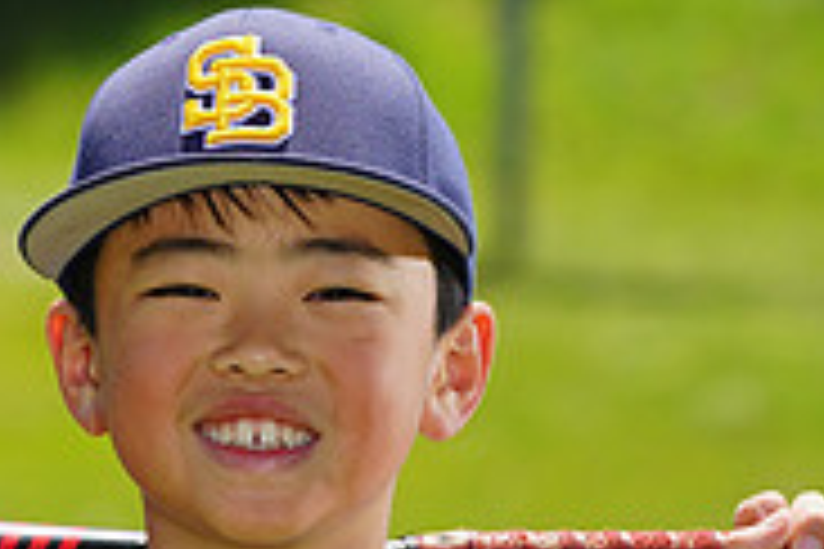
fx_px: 13755
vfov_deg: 2.3
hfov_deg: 3.4
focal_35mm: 601
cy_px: 686
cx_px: 32
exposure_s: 1/250
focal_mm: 190
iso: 100
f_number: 8
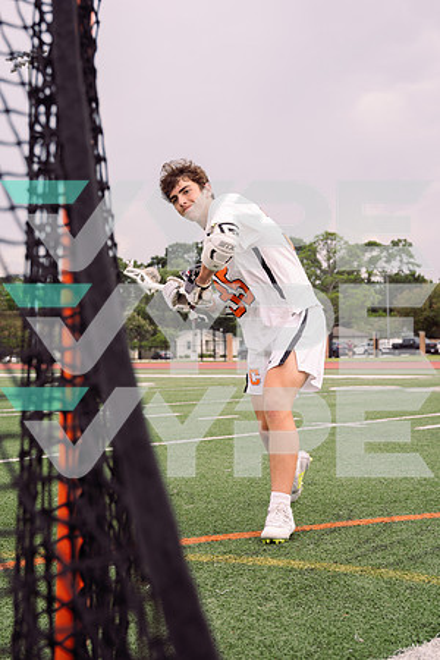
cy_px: 330
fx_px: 1027
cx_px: 220
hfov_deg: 24.2
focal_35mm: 56
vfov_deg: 35.6
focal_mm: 56
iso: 200
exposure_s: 1/400
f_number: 5.6
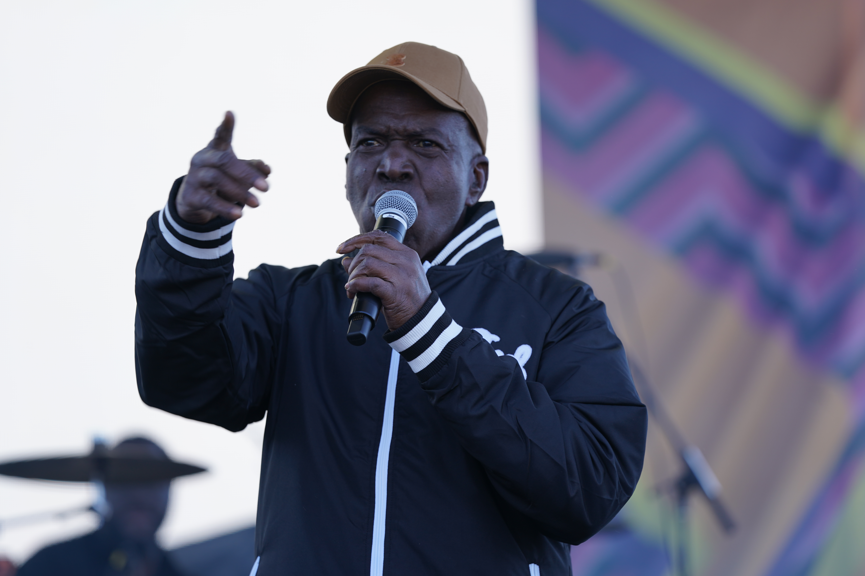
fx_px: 4805
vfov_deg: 6.9
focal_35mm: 200
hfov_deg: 10.3
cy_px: 288
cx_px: 432
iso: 160
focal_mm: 200
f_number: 4
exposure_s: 1/250
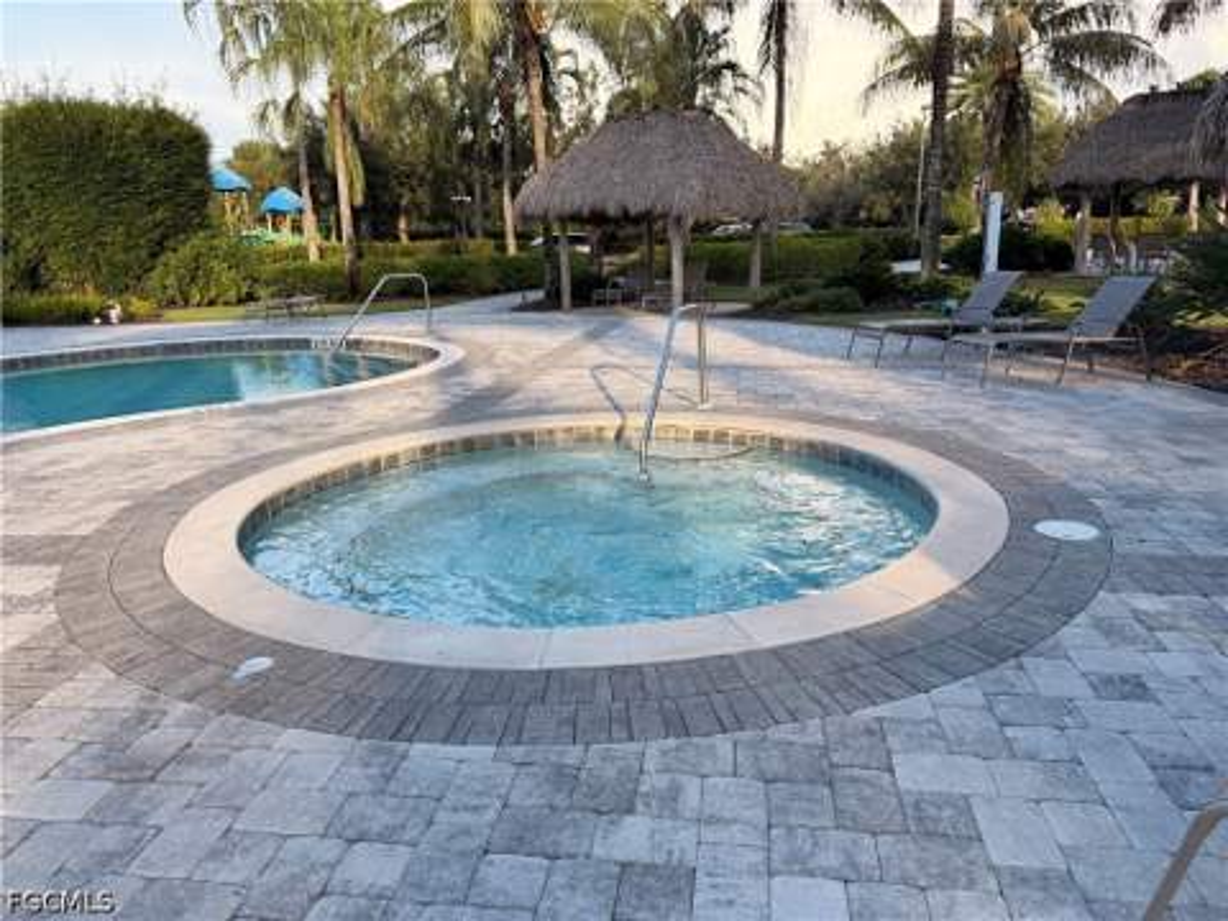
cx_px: 614
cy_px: 460
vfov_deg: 56.8
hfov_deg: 71.6
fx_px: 851
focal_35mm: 24
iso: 100
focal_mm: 6.76
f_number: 1.78
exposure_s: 1/1385
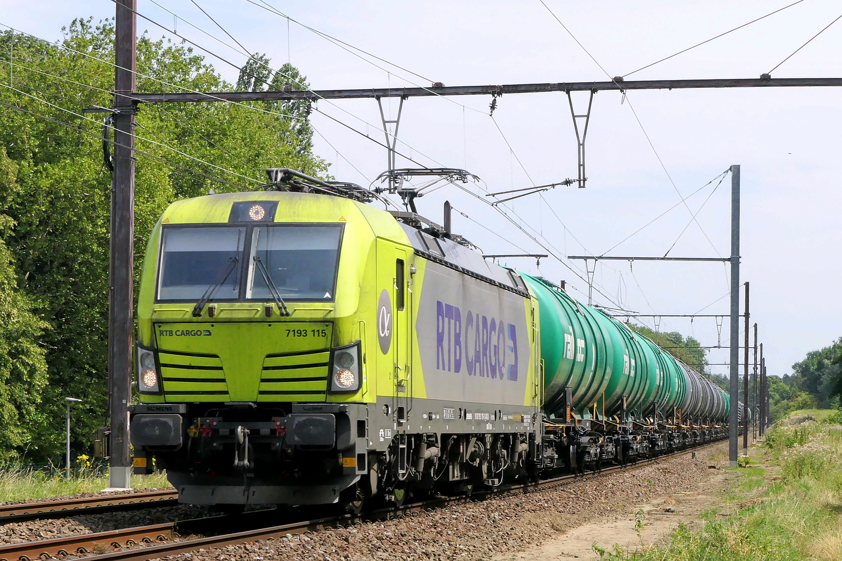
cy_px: 280
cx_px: 421
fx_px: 1894
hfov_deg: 25.1
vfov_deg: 16.8
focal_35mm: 81
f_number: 10
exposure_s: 1/800
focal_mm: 29.8
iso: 800
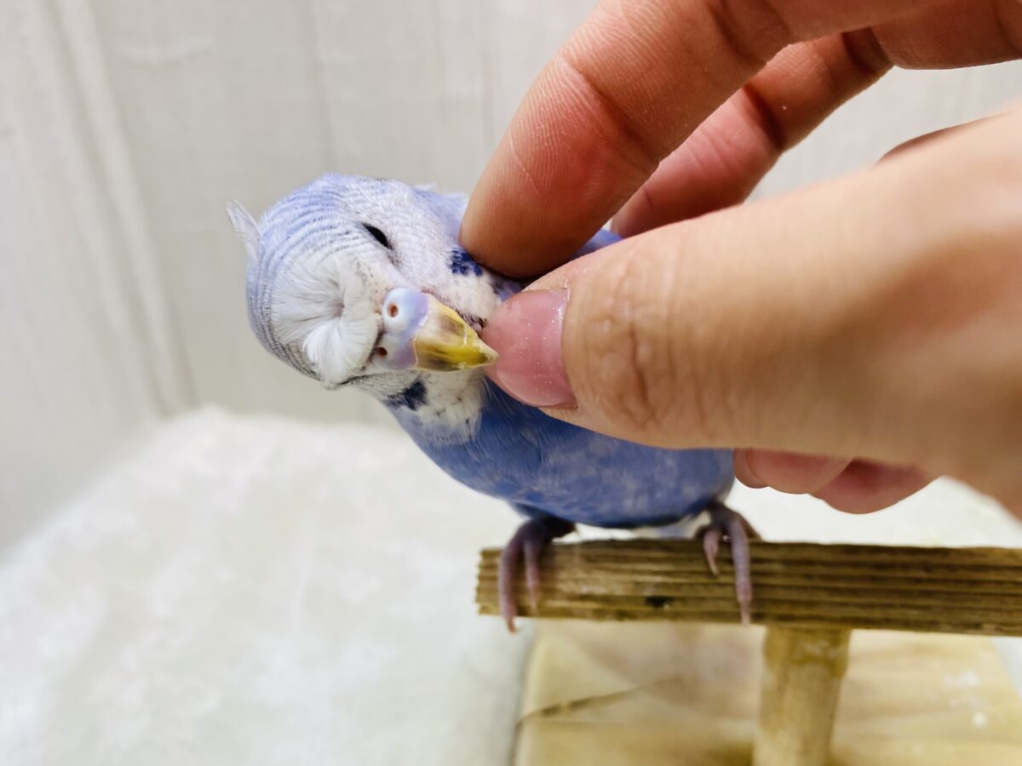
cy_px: 383
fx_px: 738
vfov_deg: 54.9
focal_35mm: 25
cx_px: 511
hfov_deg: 69.4
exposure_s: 1/100
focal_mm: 4.25
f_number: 1.8
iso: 80
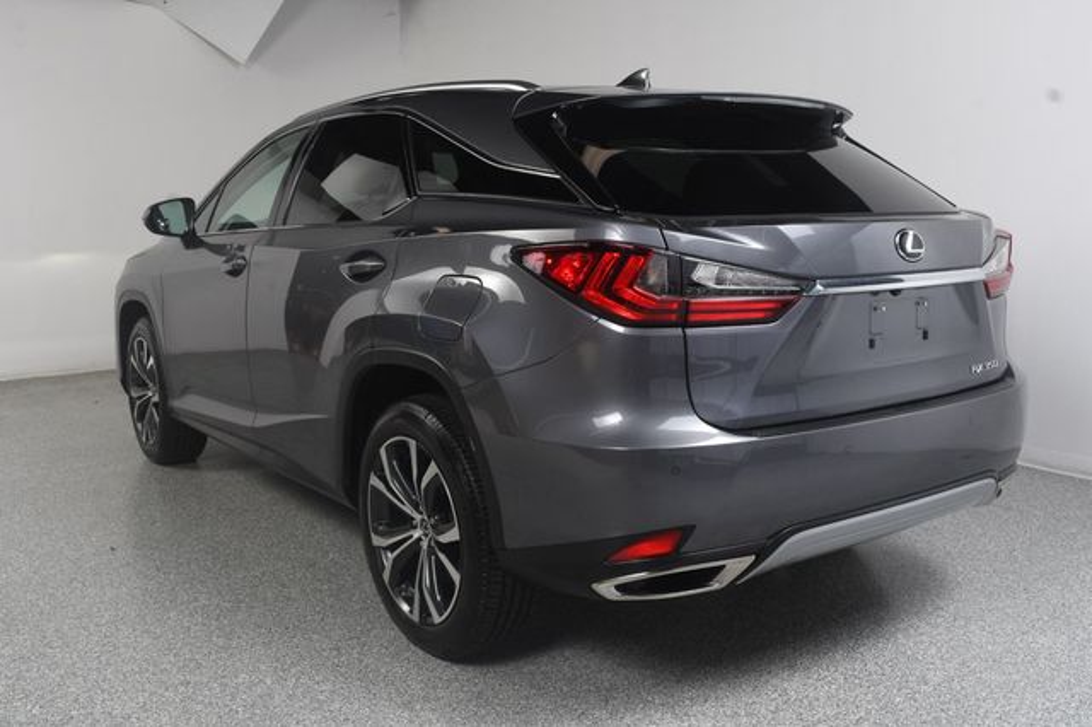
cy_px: 364
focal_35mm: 34
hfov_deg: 55.8
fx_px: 1031
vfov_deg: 38.8
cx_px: 546
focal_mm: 23
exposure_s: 1/160
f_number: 9
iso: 100
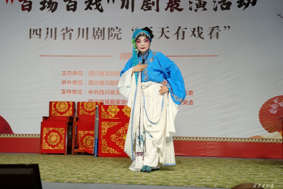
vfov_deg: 28.1
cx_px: 142
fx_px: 377
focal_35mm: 48
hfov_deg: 41.1
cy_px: 94
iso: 250
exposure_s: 1/160
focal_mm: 48
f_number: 4
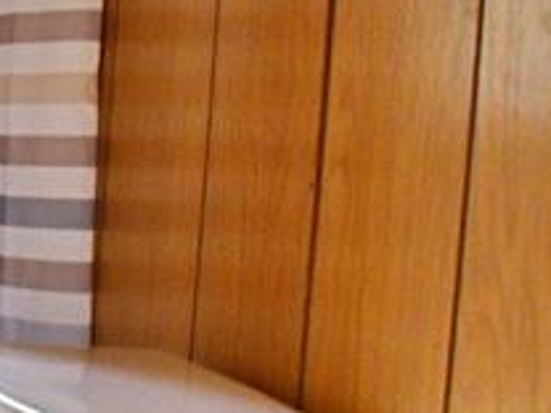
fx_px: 1130
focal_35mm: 71
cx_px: -728
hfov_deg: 15.7
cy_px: 196
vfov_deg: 20.7
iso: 800
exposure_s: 1/8
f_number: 5.6
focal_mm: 10
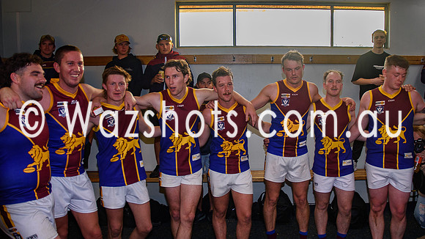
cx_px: 247
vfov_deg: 37.7
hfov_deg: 62.2
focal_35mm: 31
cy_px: 119
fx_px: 350
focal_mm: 16
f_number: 2.8
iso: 320
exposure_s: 1/160
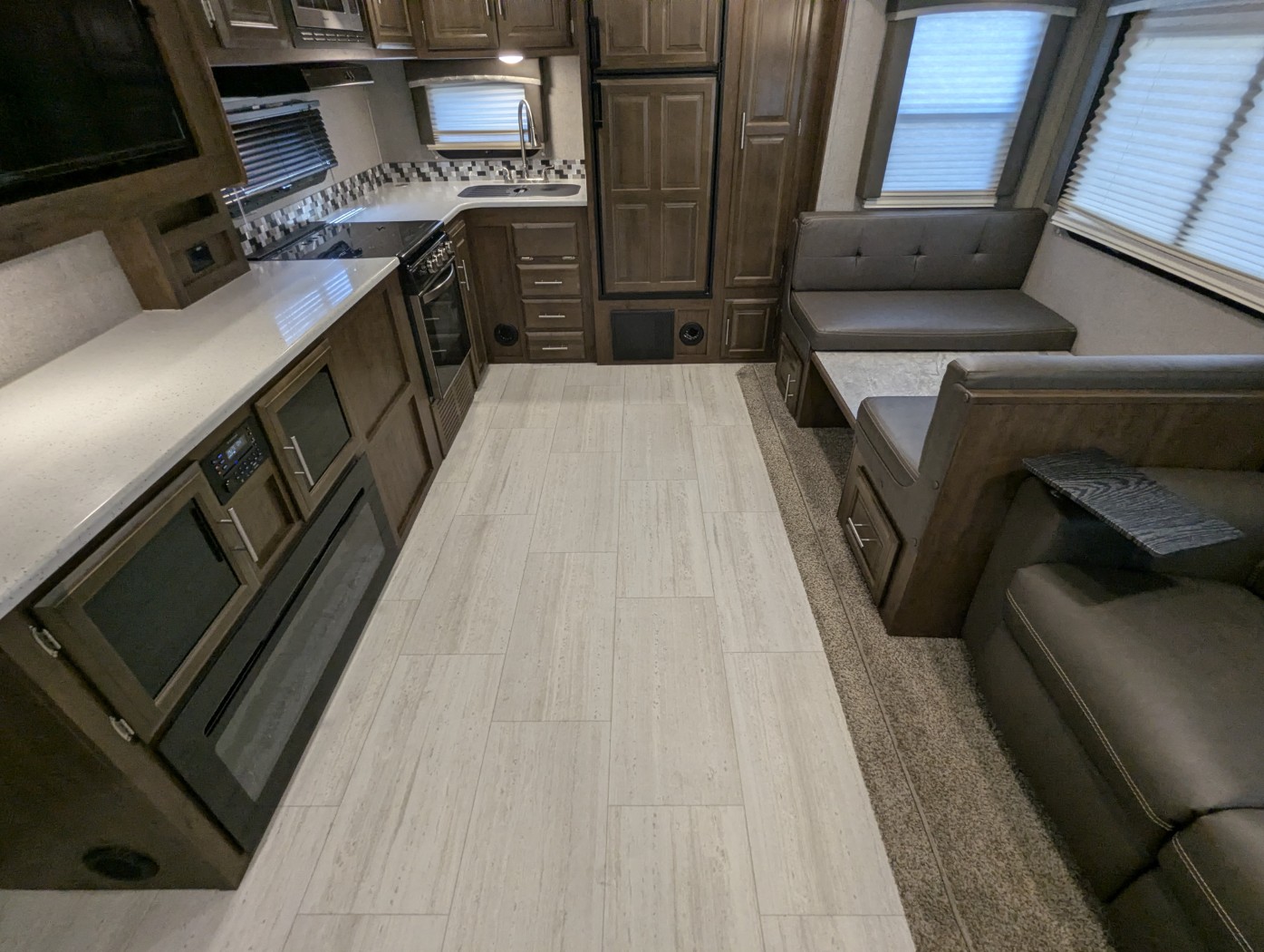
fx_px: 585
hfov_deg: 94.4
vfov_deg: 78.2
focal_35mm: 16
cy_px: 476
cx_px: 632
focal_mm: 2.35
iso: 173
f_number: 2.2
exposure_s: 1/74.1
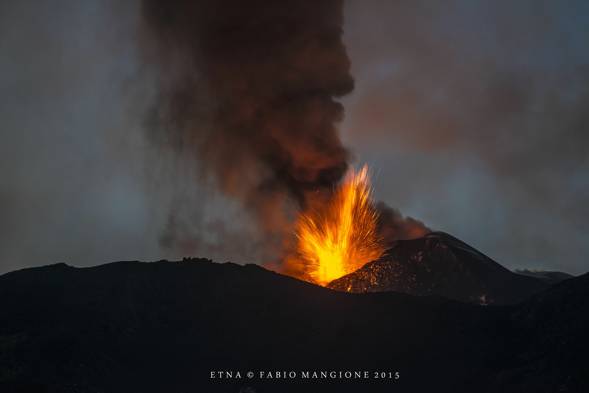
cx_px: 294
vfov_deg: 4.6
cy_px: 196
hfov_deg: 6.9
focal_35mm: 300
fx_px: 4910
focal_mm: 300
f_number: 5.6
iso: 200
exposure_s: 1/2.5
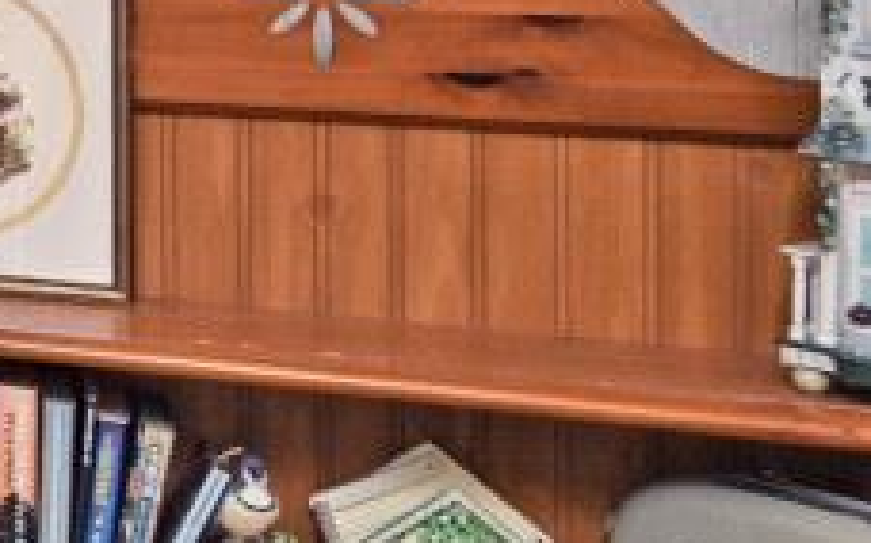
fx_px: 2229
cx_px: -1318
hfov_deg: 13.9
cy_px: -218
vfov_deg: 13.3
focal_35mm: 94
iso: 200
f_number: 5
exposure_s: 1/100
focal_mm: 14
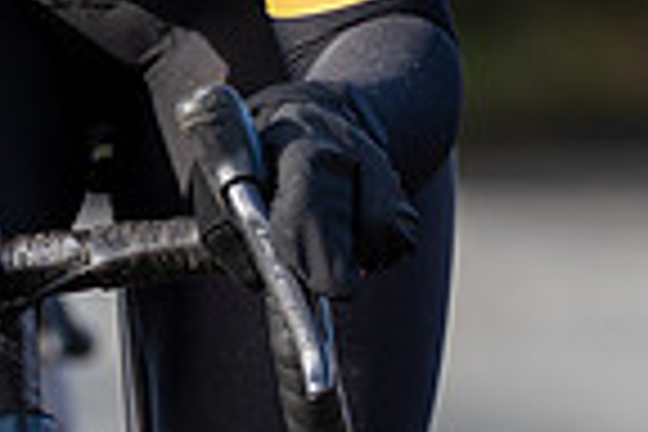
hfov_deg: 1.7
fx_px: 21220
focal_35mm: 1179
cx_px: 214
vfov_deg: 1.2
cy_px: -334
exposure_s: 1/1000
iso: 250
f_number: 3.5
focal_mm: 188
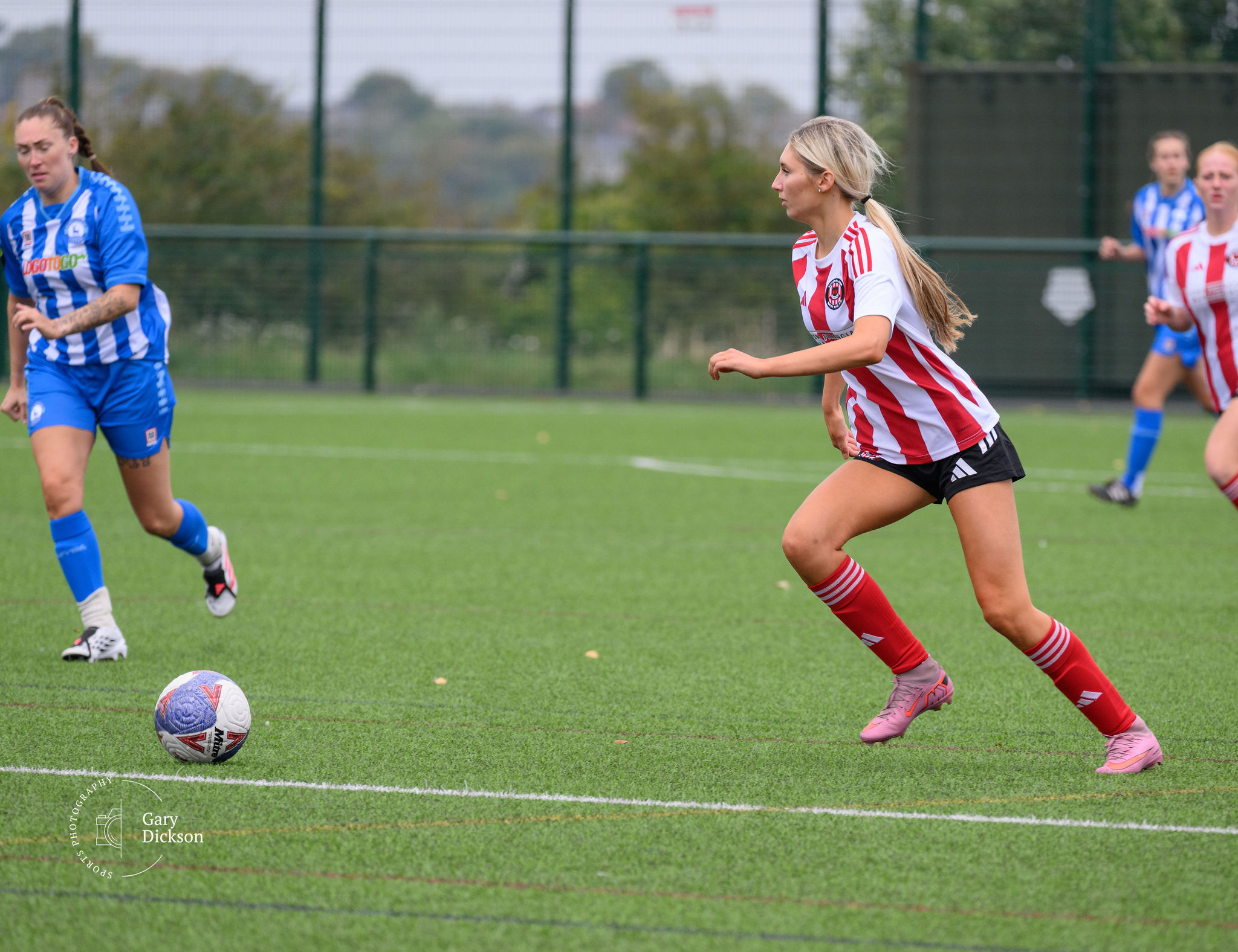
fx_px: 12743
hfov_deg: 5.6
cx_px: 768
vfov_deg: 4.3
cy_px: 536
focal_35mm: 353
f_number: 5
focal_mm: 270
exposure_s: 1/1000
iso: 720
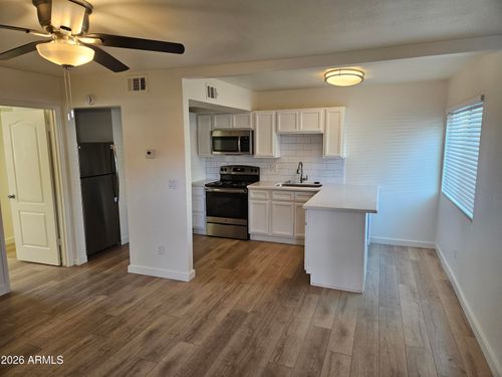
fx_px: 334
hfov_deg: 73.9
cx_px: 251
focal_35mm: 23
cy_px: 188
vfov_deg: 58.9
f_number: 1.8
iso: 160
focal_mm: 5.4
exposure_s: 1/120
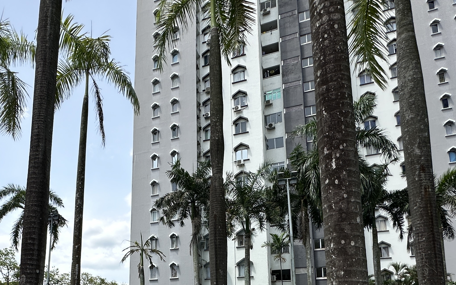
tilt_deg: +11.1
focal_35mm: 29
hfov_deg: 63.2
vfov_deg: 38.3
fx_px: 360
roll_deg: -1.3
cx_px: 157
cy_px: 286
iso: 50
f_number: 2.2
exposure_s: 1/1319
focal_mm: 2.22
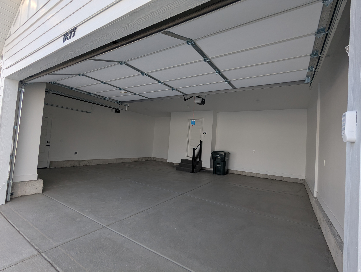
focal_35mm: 16
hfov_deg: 94.4
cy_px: 136
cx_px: 180
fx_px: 167
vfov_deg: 78.2
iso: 35
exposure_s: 1/293
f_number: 2.2
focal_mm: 2.35
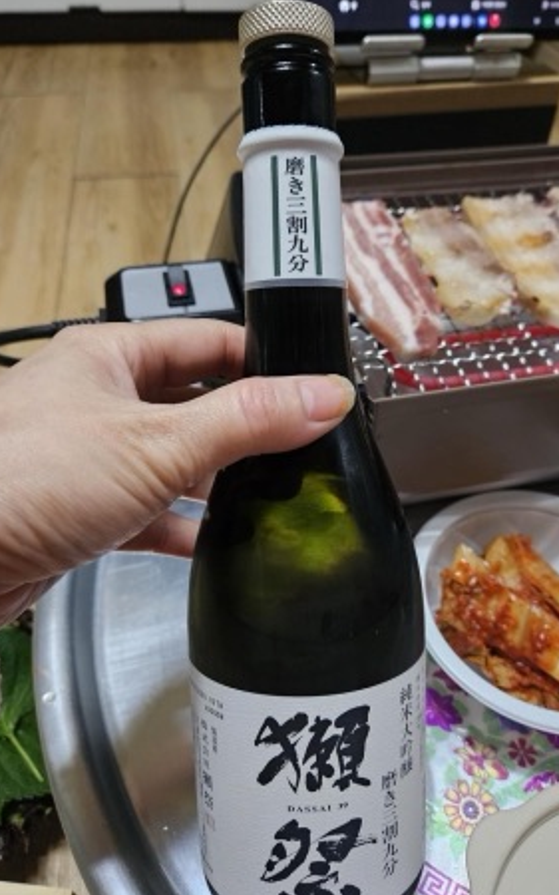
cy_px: 465
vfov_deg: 70.4
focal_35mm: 26
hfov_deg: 47.5
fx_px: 634
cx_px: 316
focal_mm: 5.4
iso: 640
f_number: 1.8
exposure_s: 1/120
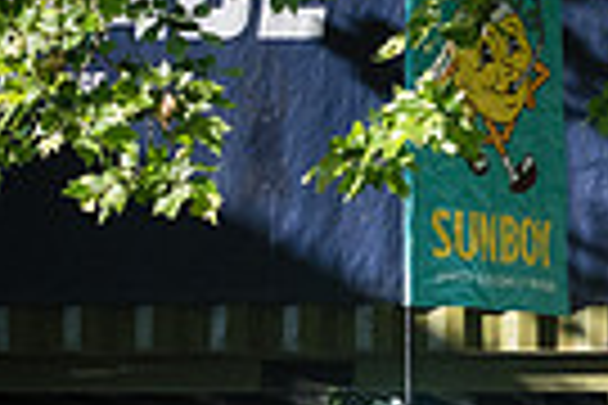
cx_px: 1135
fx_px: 7599
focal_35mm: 450
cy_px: 776
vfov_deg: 3.0
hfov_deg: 4.5
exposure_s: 1/2000
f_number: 8
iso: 2500
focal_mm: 105
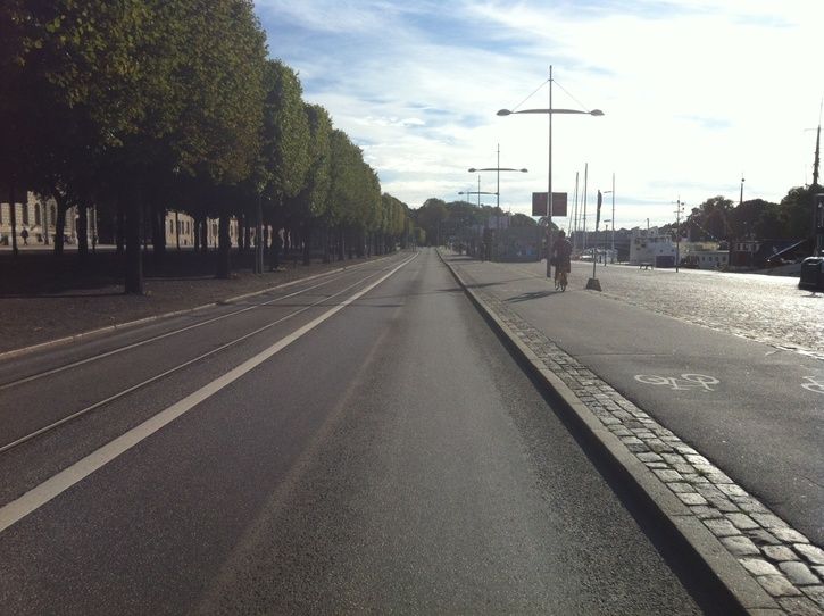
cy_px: 308
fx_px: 832
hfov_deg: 52.7
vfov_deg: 40.6
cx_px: 412
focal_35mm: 35
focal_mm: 3.85
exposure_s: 1/2155
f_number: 2.8
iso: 80
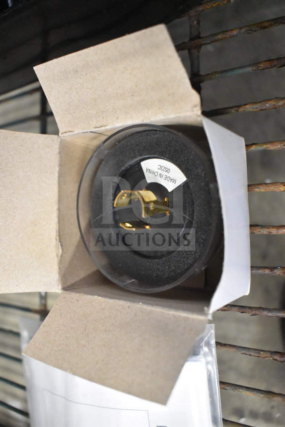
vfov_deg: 57.2
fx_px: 392
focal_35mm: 33
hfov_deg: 40.0
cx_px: 142
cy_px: 214
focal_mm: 22
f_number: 3.8
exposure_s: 1/50
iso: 6400
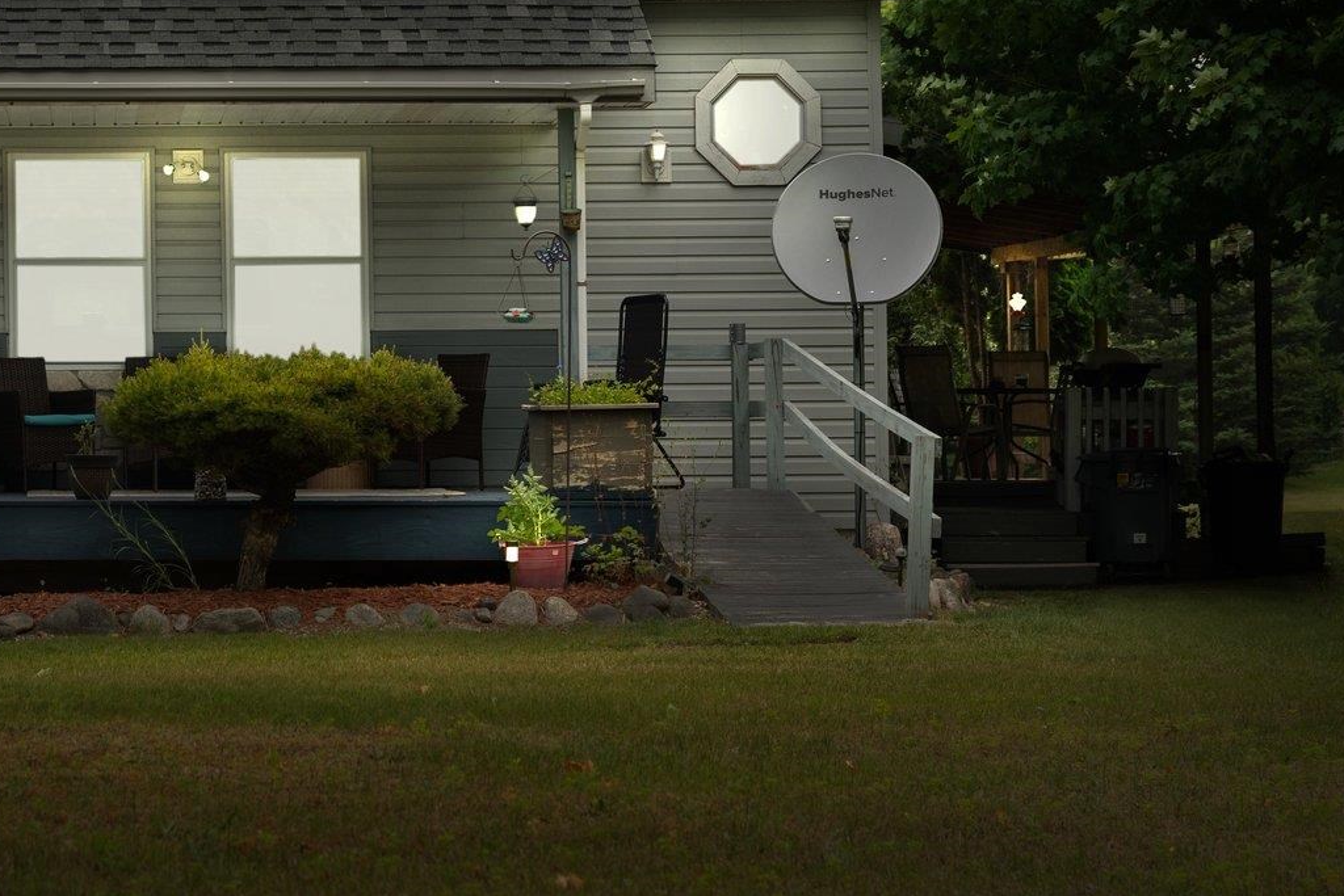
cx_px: 130
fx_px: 3816
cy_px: 241
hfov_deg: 19.6
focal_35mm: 102
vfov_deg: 13.4
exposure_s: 1/400
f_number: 5.6
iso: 640
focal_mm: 51.1
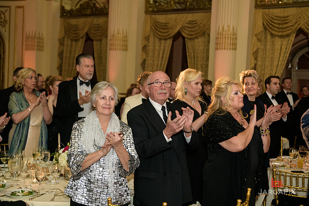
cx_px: 154
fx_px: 429
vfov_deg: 27.0
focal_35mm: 50
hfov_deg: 39.6
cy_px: 103
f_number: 3.2
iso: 1600
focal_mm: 50
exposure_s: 1/125
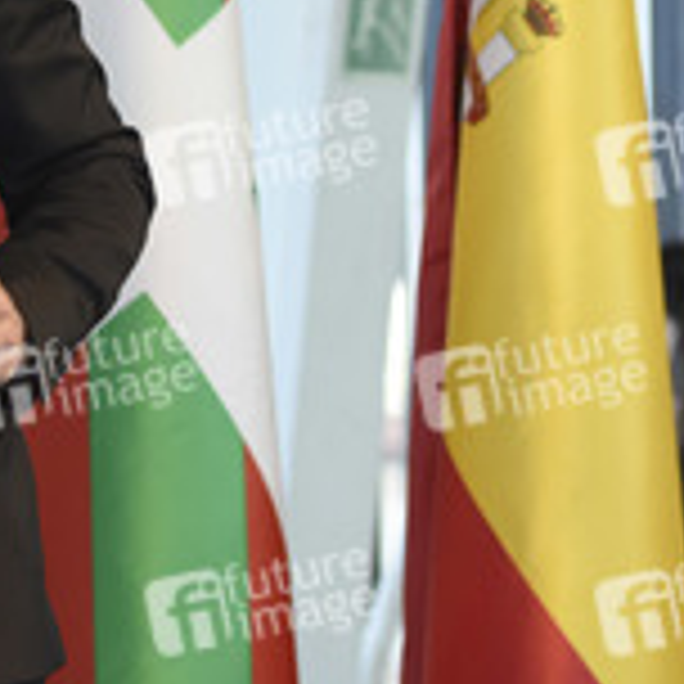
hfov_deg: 6.5
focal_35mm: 265
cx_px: -308
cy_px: 40
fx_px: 5924
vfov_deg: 6.6
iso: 800
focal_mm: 70
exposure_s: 1/500
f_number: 3.5
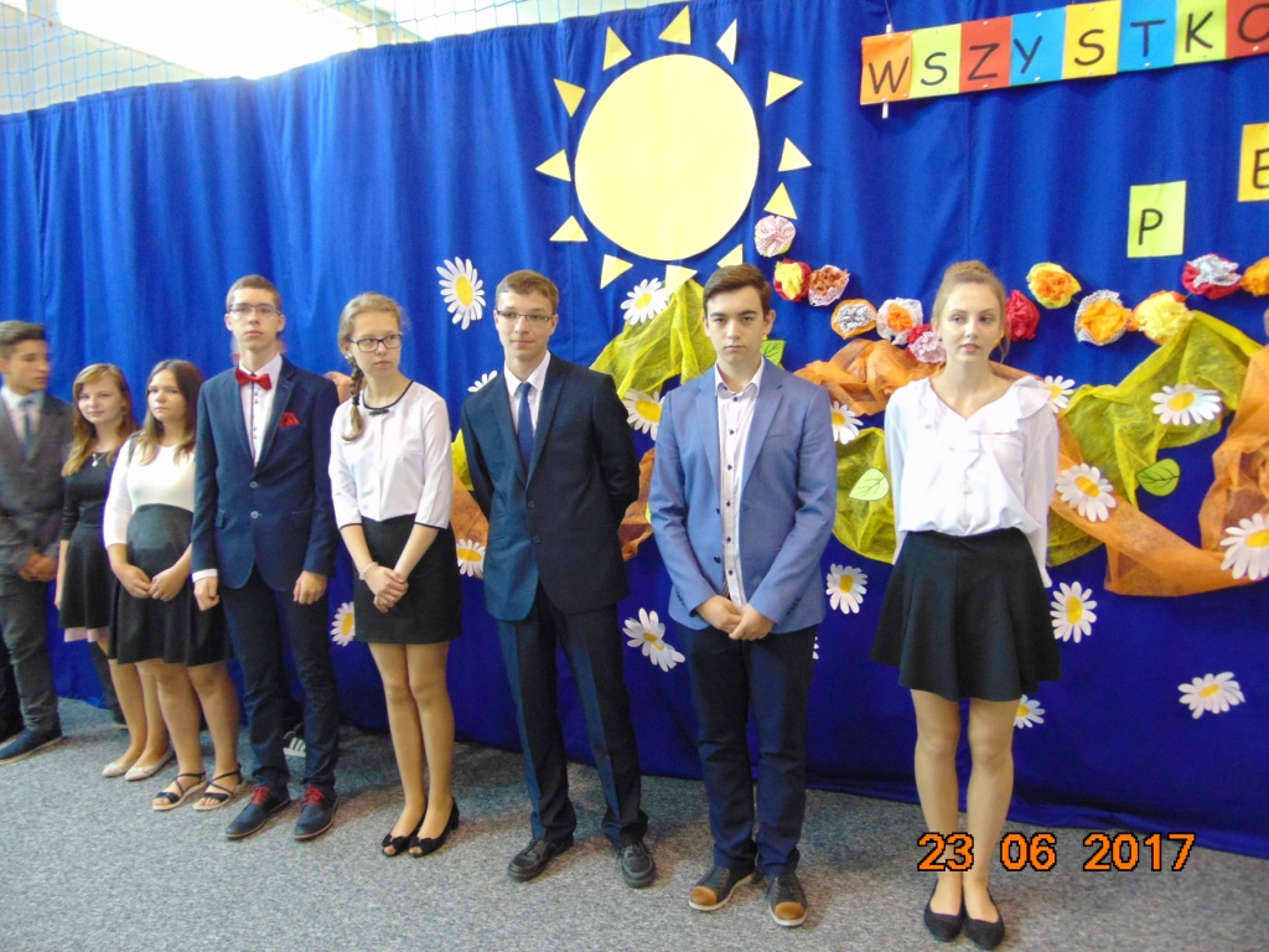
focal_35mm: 25
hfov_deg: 69.4
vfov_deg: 54.9
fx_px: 916
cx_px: 634
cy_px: 476
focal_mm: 4.5
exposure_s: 1/30
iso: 320
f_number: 3
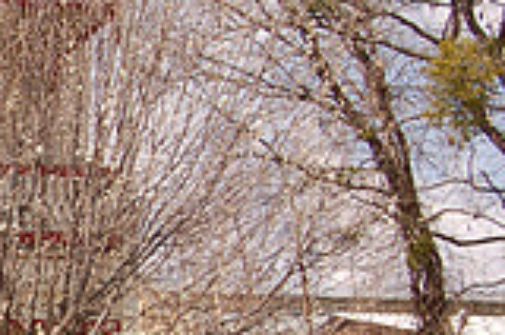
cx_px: -388
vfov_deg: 8.1
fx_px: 2363
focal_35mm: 169
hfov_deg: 11.4
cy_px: 344
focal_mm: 31
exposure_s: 1/160
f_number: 11
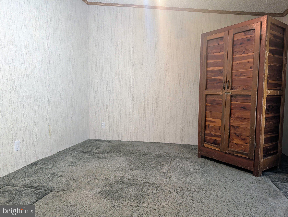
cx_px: 144
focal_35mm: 24
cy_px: 108
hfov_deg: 71.5
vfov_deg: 56.9
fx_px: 200
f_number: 1.68
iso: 291
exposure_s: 1/30
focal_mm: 6.9
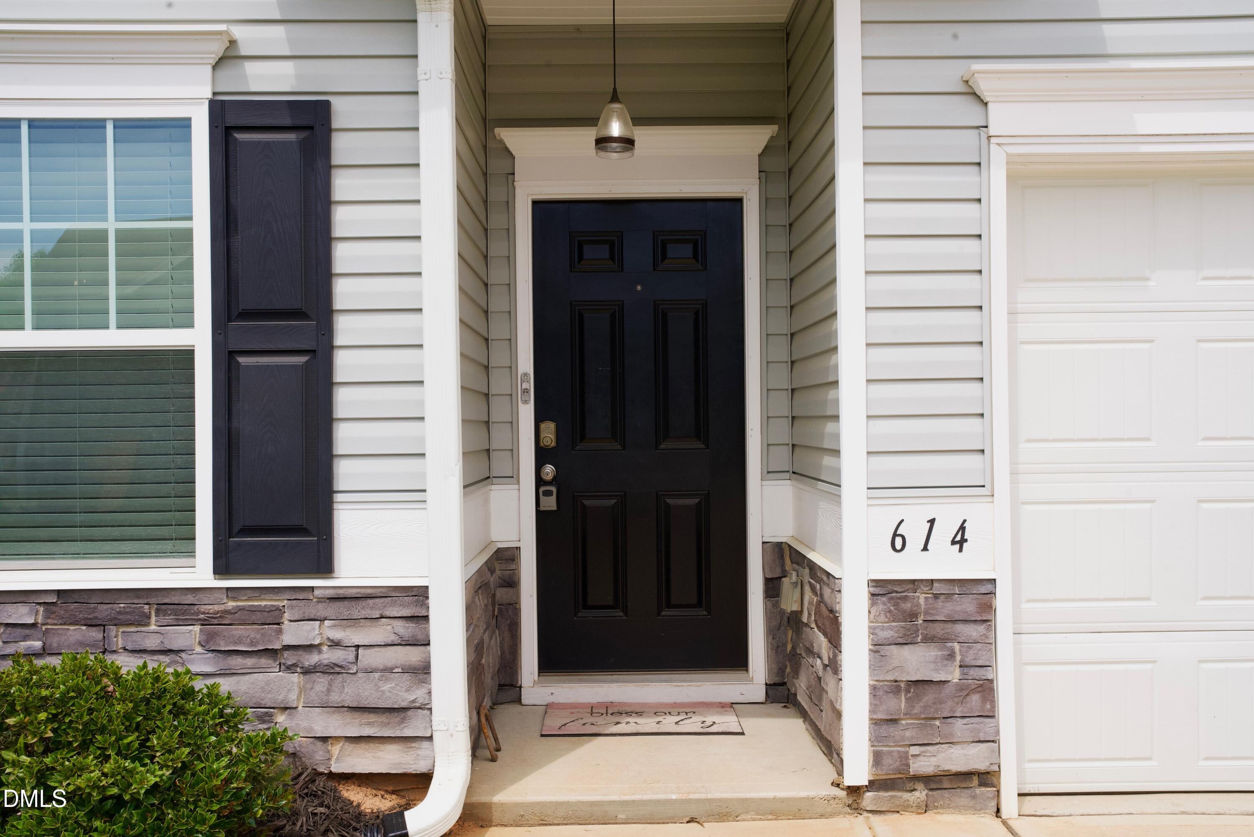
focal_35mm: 35
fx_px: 1220
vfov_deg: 37.9
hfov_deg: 54.4
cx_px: 627
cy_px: 418
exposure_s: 1/400
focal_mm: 35
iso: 1250
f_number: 16
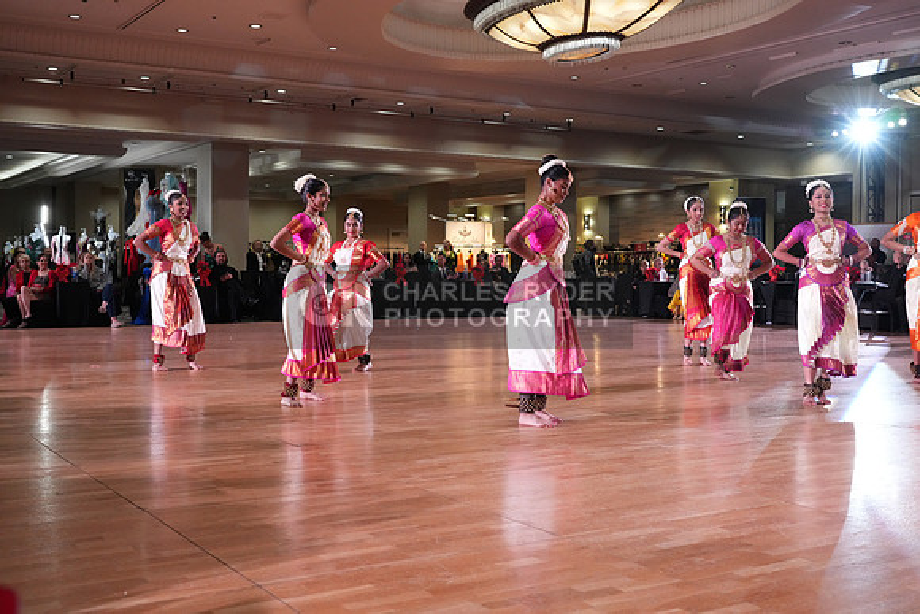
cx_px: 460
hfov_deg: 48.4
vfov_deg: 33.4
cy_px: 307
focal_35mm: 40
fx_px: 1022
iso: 5000
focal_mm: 40
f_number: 5.6
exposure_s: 1/320
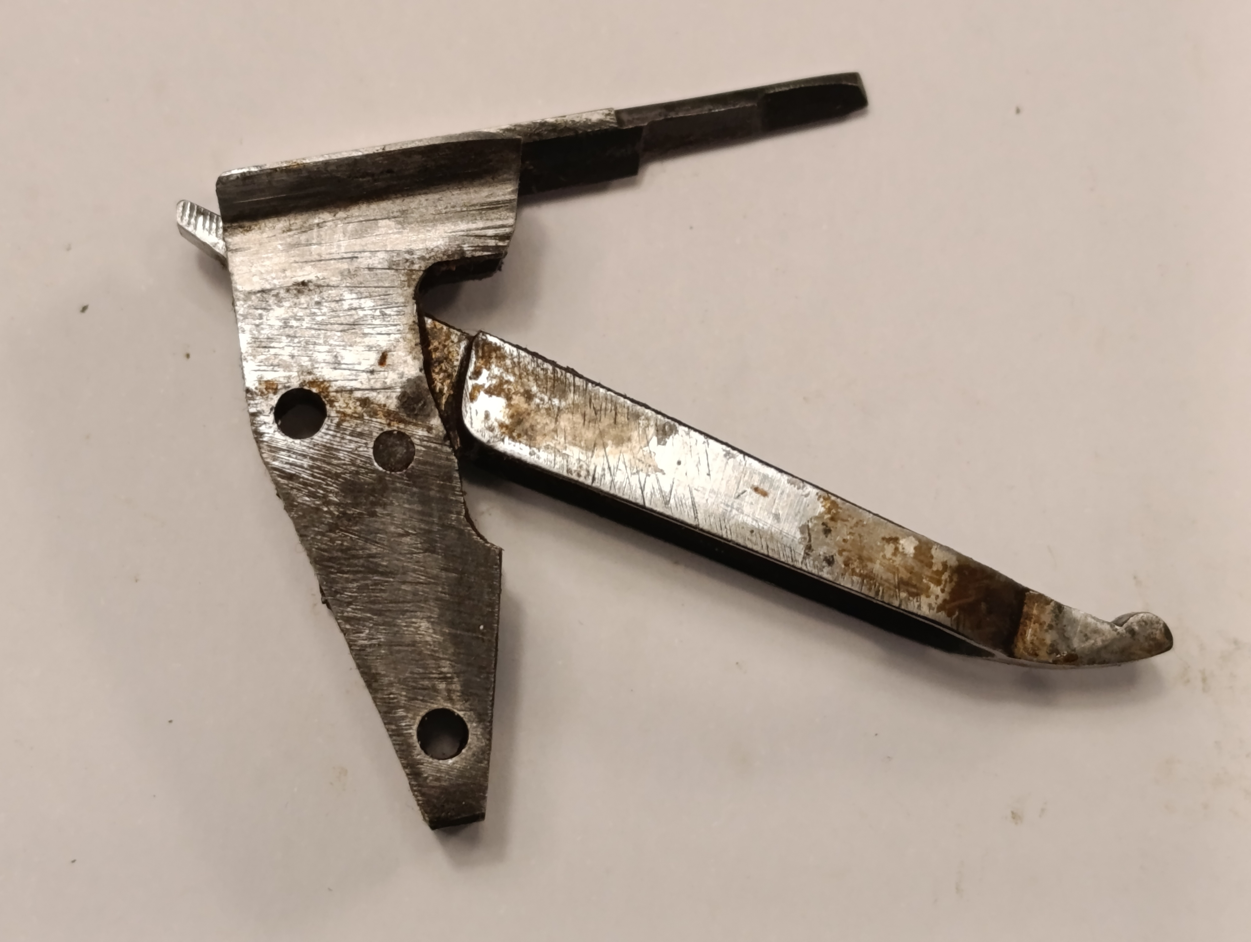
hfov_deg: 21.3
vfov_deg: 16.1
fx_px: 3329
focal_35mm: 92
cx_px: 626
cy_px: 471
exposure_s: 1/100
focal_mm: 6.14
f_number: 1.6
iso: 640
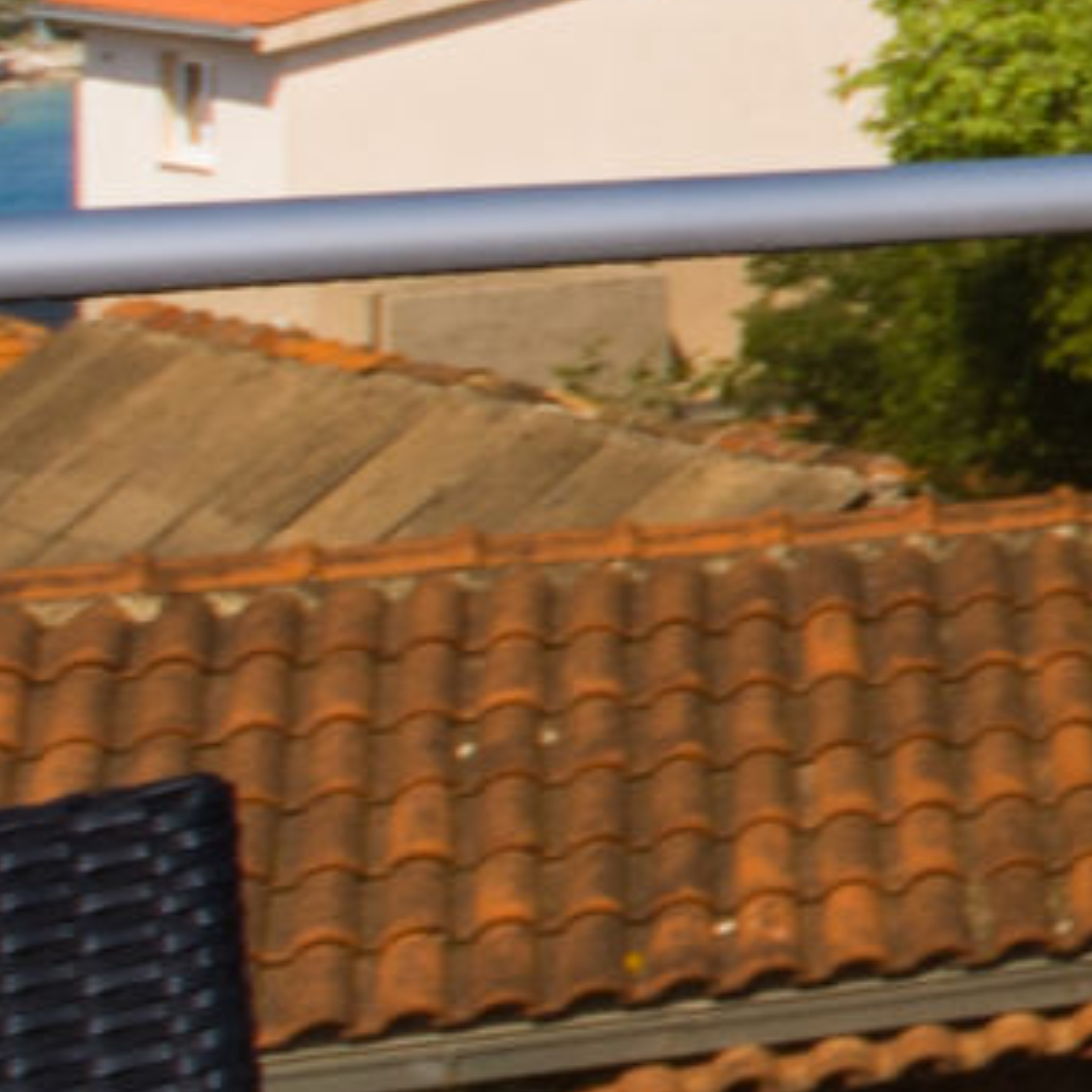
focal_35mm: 120
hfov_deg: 9.4
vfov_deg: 14.1
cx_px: 3721
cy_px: -211
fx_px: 4283
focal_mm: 10
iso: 100
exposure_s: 1/250
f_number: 9
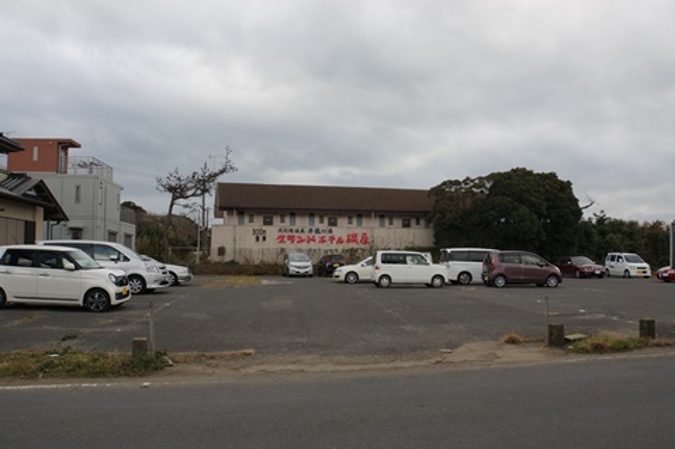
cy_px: 224
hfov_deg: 64.1
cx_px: 338
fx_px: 539
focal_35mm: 29
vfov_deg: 45.2
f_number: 8
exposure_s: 1/100
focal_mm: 19.2
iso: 100
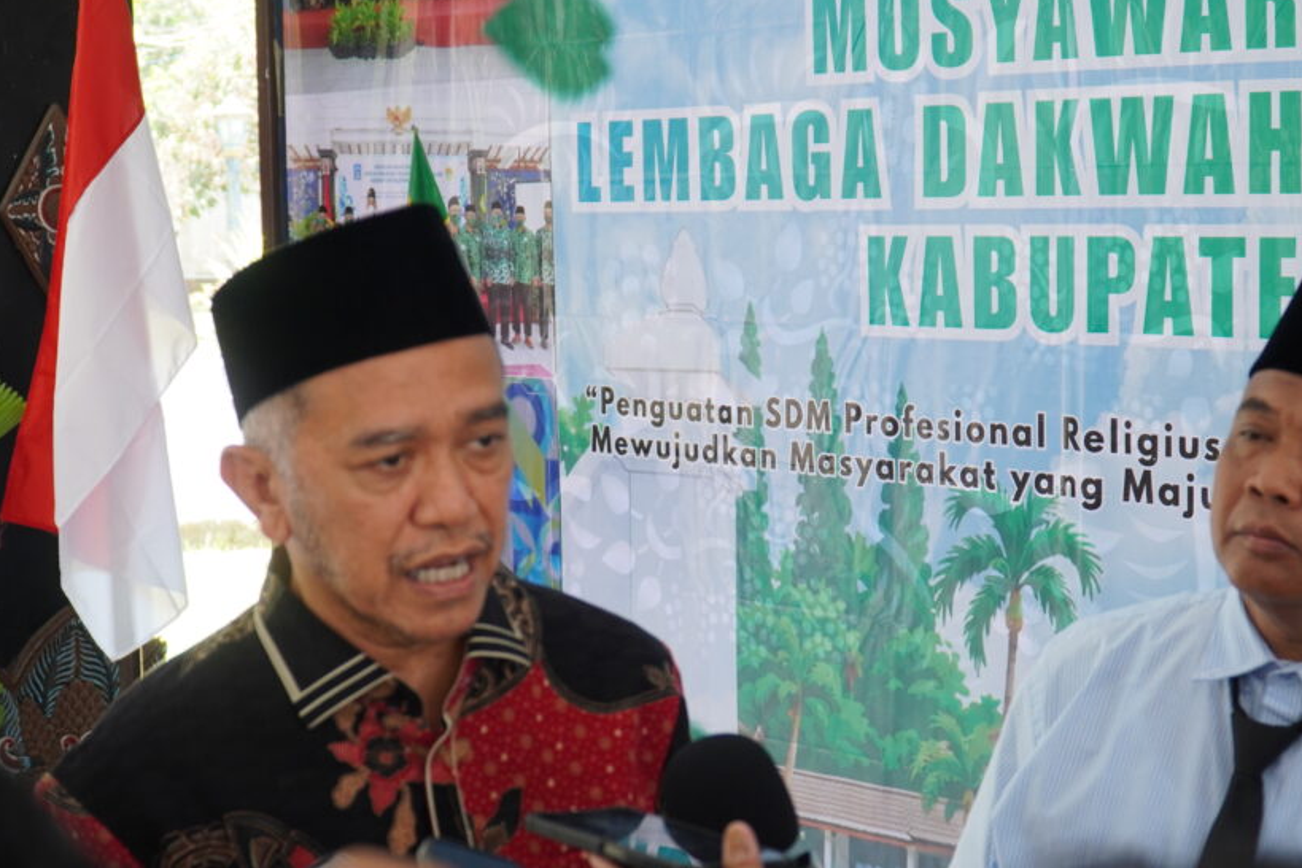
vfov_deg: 22.6
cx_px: 704
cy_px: 470
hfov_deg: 33.4
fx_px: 2170
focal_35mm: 60
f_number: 4
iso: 320
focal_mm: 32
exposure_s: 1/80
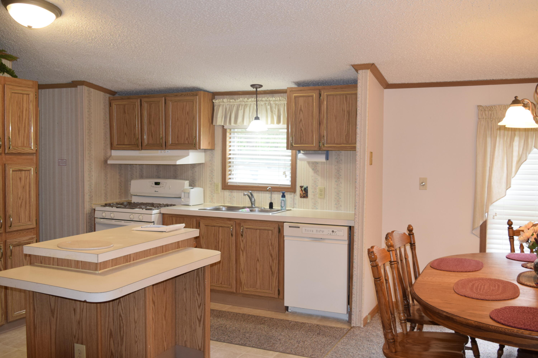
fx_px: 538
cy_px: 179
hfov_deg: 53.1
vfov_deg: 36.9
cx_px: 269
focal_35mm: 36
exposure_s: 1/125
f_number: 5.6
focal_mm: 24
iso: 800
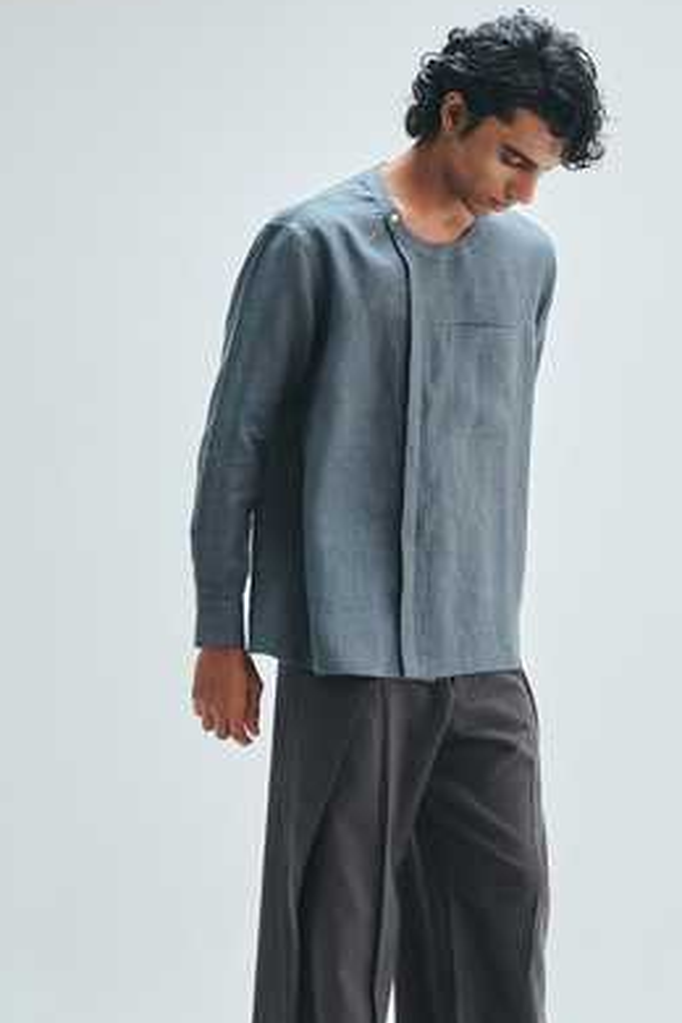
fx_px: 2216
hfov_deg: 17.5
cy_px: 652
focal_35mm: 78
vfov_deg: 25.9
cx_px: 409
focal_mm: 58
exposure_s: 1/125
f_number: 8
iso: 400
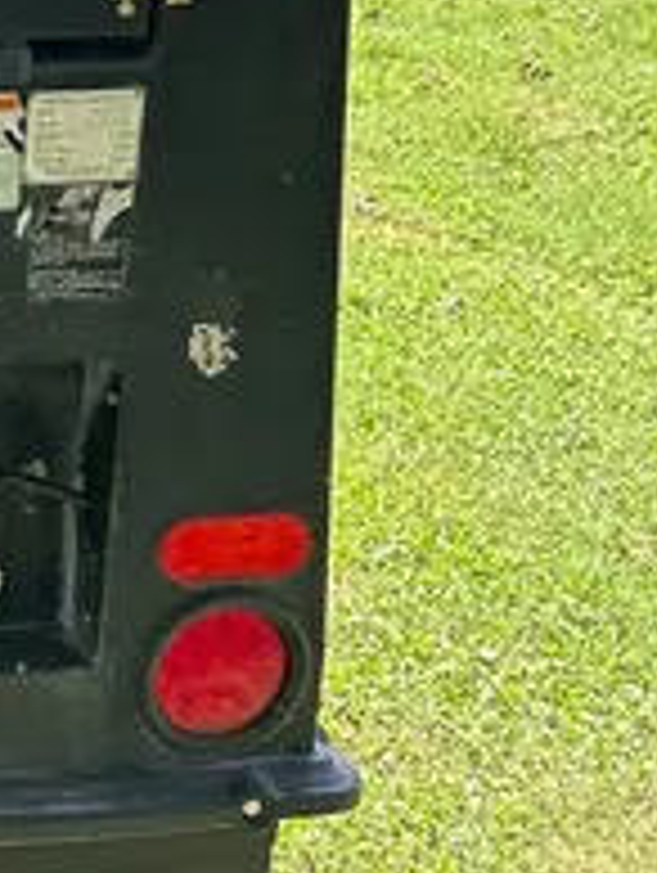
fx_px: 2475
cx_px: -572
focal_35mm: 98
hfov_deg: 13.4
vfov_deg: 20.0
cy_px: 326
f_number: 1.5
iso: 50
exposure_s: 1/482
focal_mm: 5.7
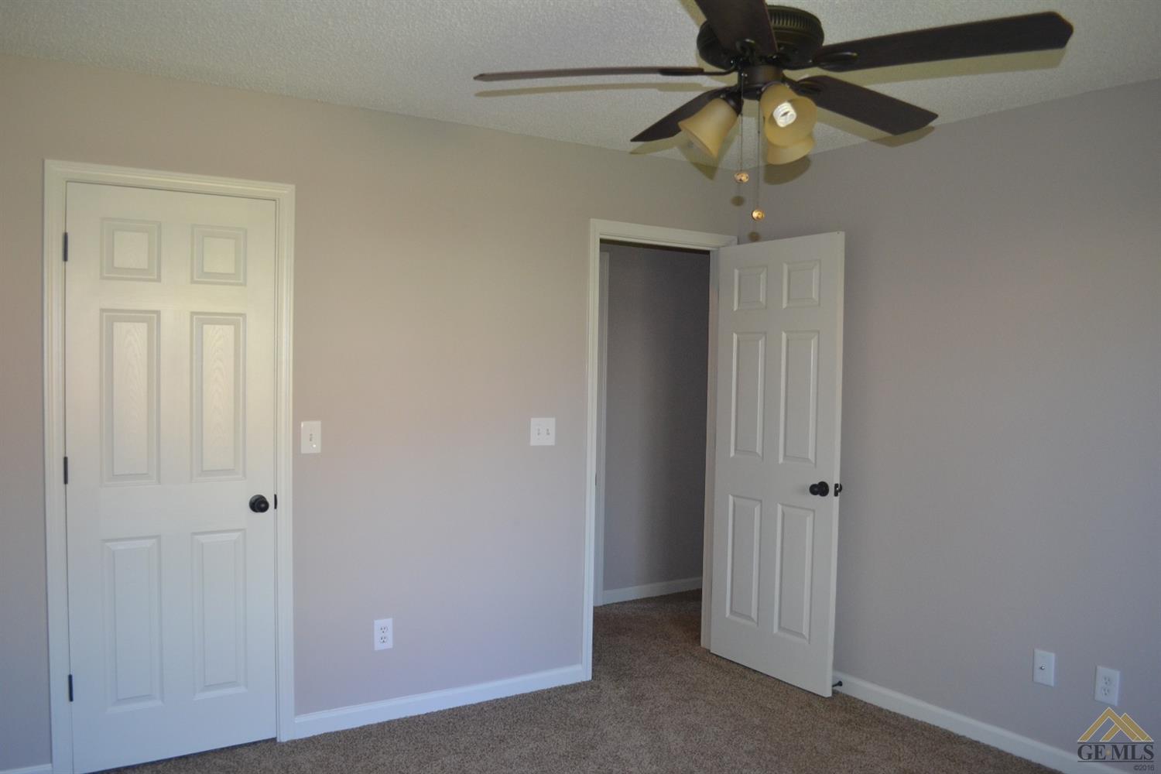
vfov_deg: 47.9
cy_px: 387
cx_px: 580
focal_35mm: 27
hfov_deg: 67.4
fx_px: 871
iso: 720
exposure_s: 1/60
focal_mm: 18
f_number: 3.5
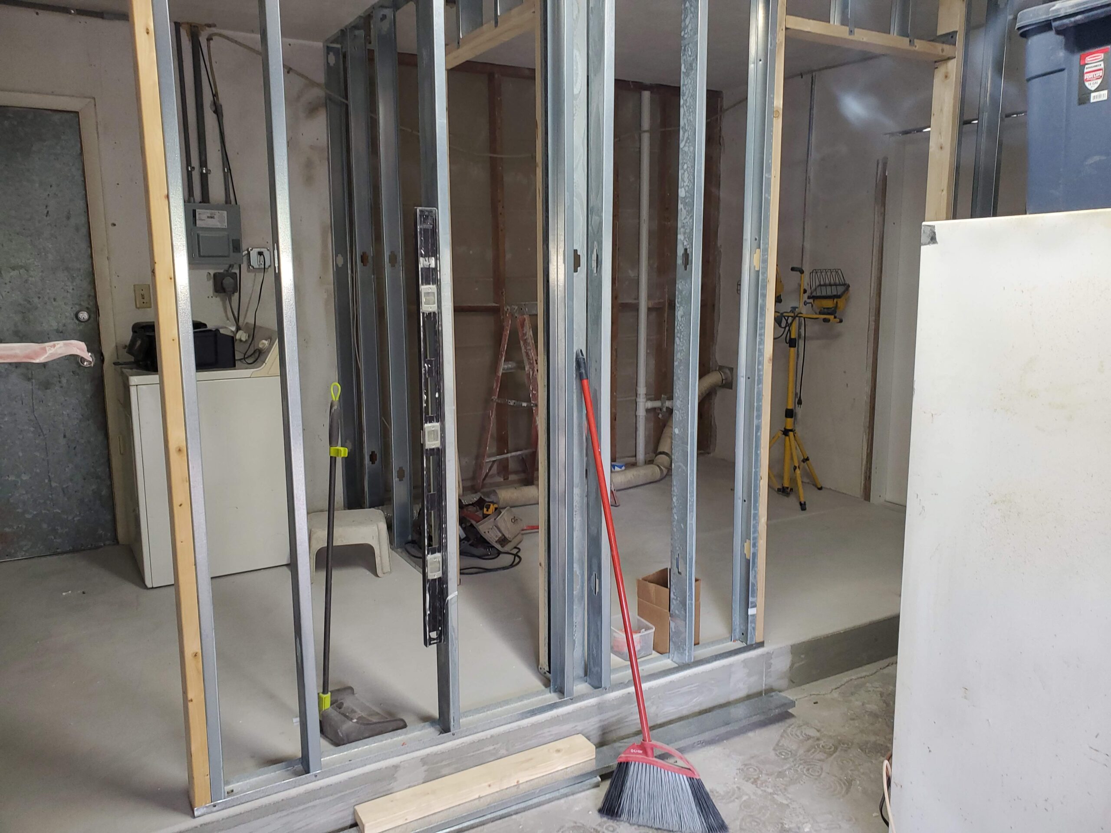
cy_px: 416
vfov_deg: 53.1
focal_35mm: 26
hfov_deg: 67.3
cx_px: 556
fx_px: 834
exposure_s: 1/24
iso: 125
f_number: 2.4
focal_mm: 4.3
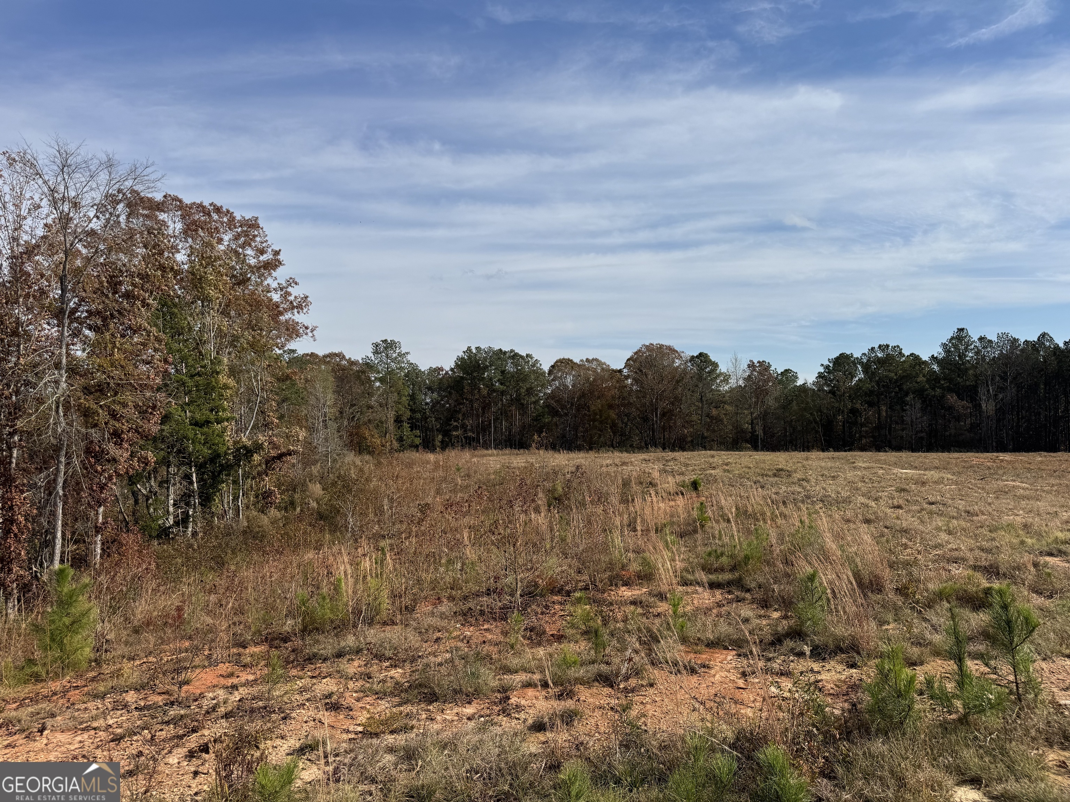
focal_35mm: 24
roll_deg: +0.1
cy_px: 401
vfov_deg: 56.8
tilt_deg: +0.8
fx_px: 742
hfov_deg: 71.6
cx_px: 535
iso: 80
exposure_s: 1/6410
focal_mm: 6.76
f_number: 1.78
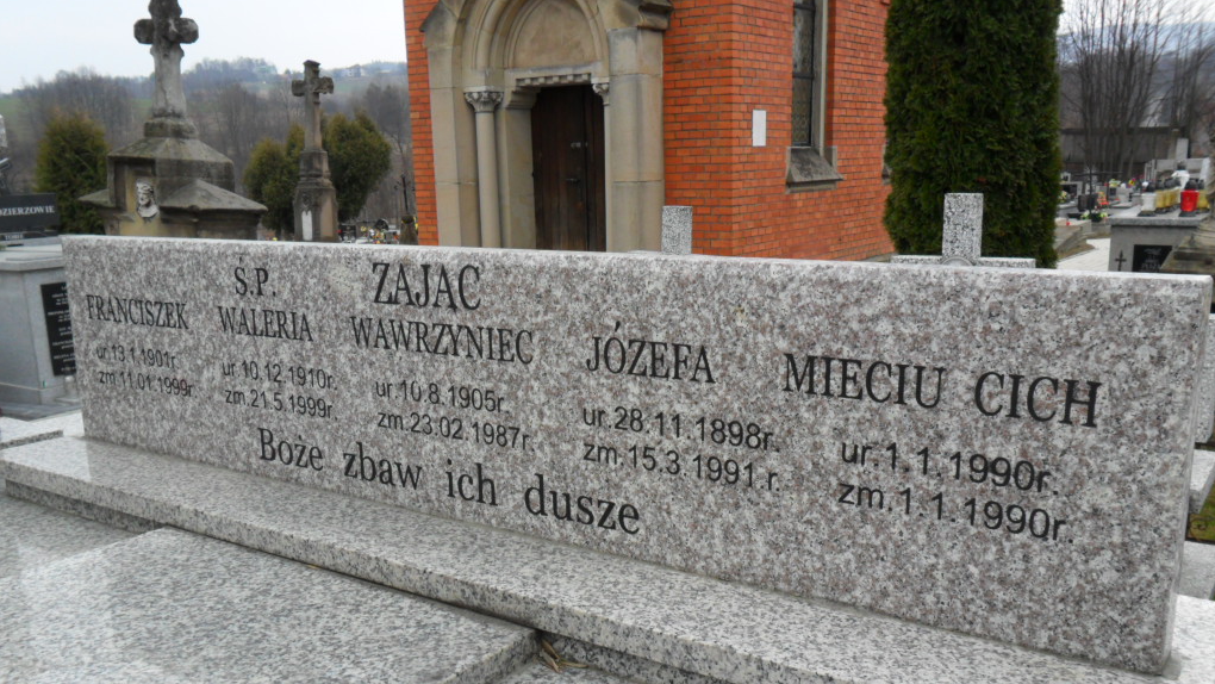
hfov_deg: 56.6
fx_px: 1128
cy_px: 417
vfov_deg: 33.6
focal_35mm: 35
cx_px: 609
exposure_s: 1/250
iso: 100
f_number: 3.7
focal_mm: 5.7
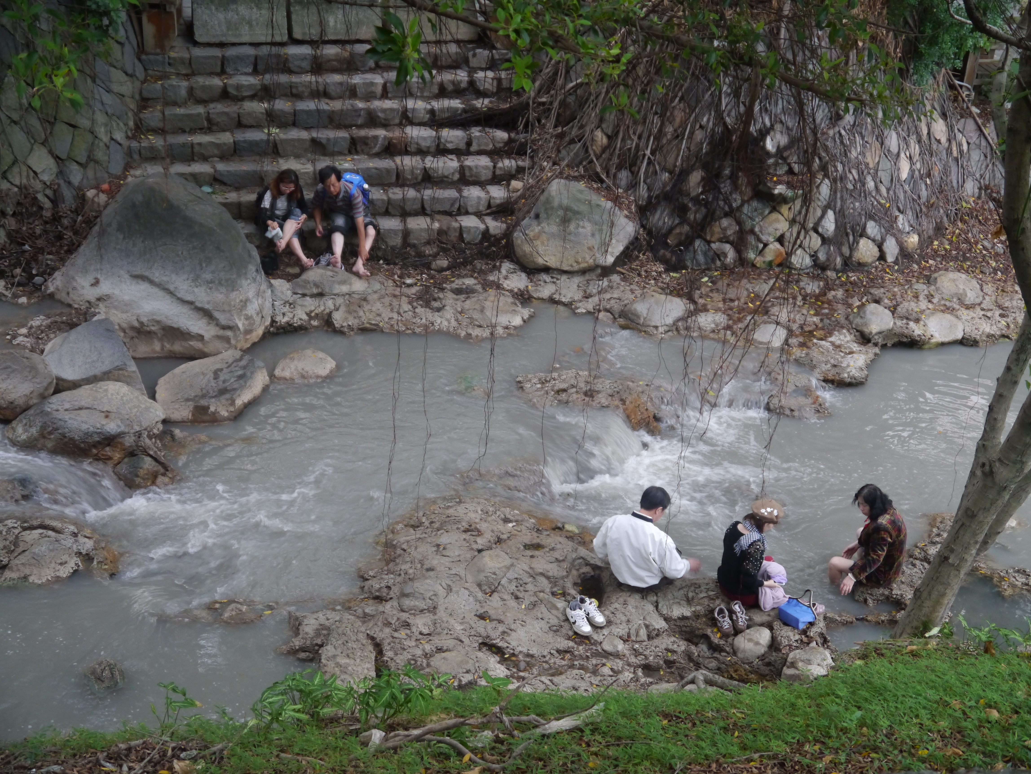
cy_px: 387
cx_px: 516
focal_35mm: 56
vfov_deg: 26.1
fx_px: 1669
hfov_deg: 34.3
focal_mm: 28
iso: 800
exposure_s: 1/40
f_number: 4.8
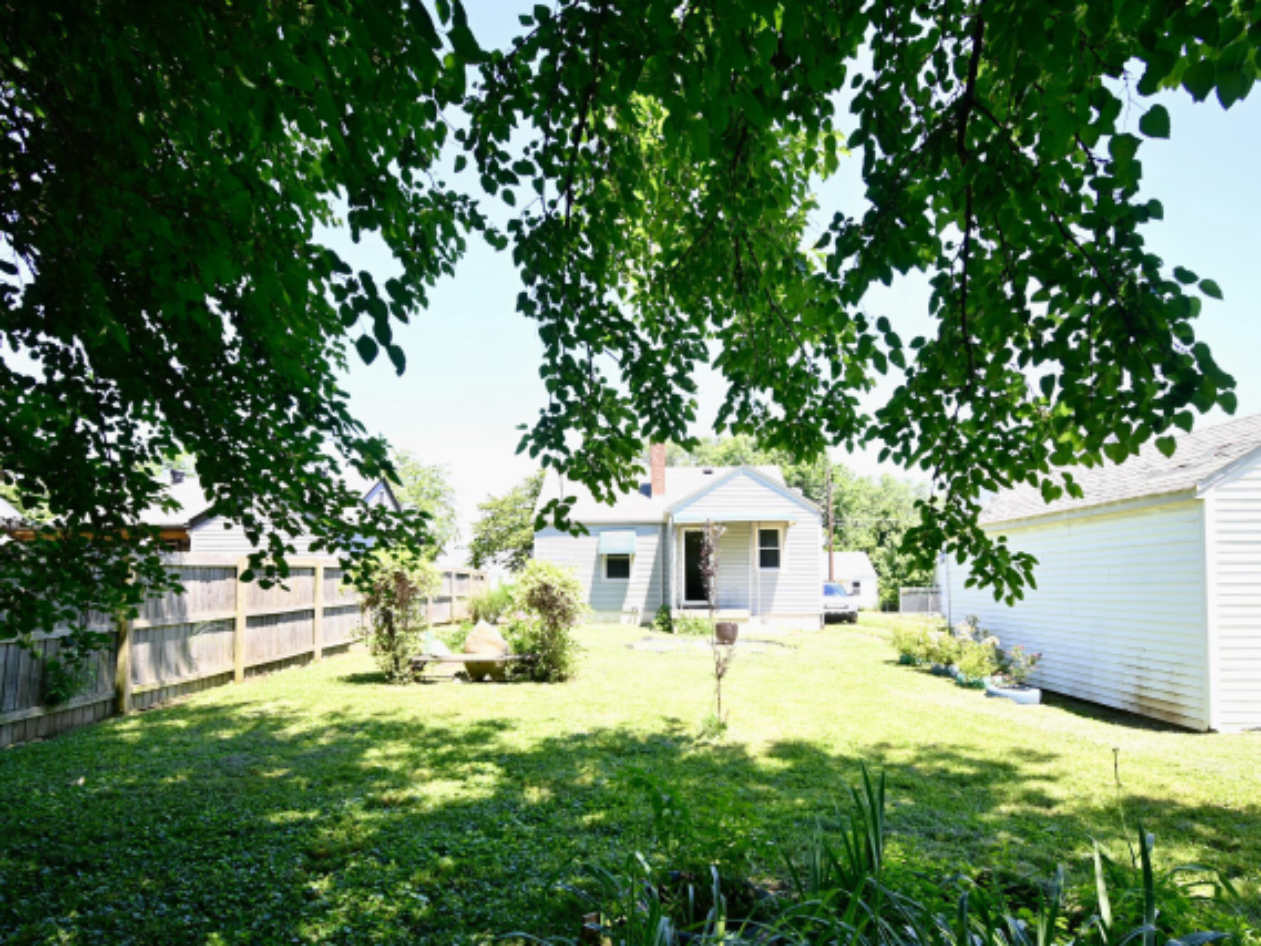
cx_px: 638
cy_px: 532
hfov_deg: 84.6
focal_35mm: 19
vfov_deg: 68.4
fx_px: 692
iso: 100
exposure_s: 1/90
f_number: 5.6
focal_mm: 10
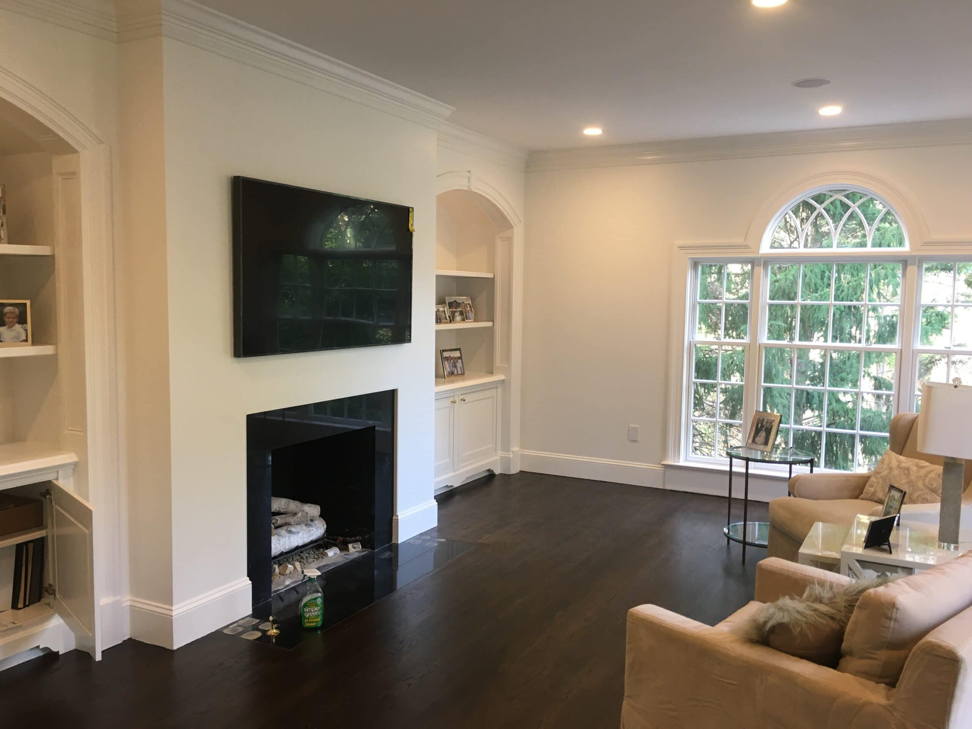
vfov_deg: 48.2
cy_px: 364
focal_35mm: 29
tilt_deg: -5.1
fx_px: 814
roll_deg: -0.6
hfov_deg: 61.7
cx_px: 486
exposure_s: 1/30
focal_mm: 4.15
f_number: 2.2
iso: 80
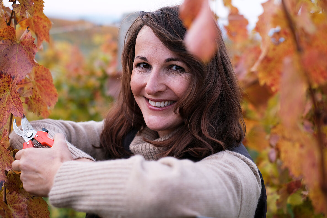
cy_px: 109
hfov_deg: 37.5
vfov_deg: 25.5
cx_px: 164
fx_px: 481
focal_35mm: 53
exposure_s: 1/450
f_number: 2
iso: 160
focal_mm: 35
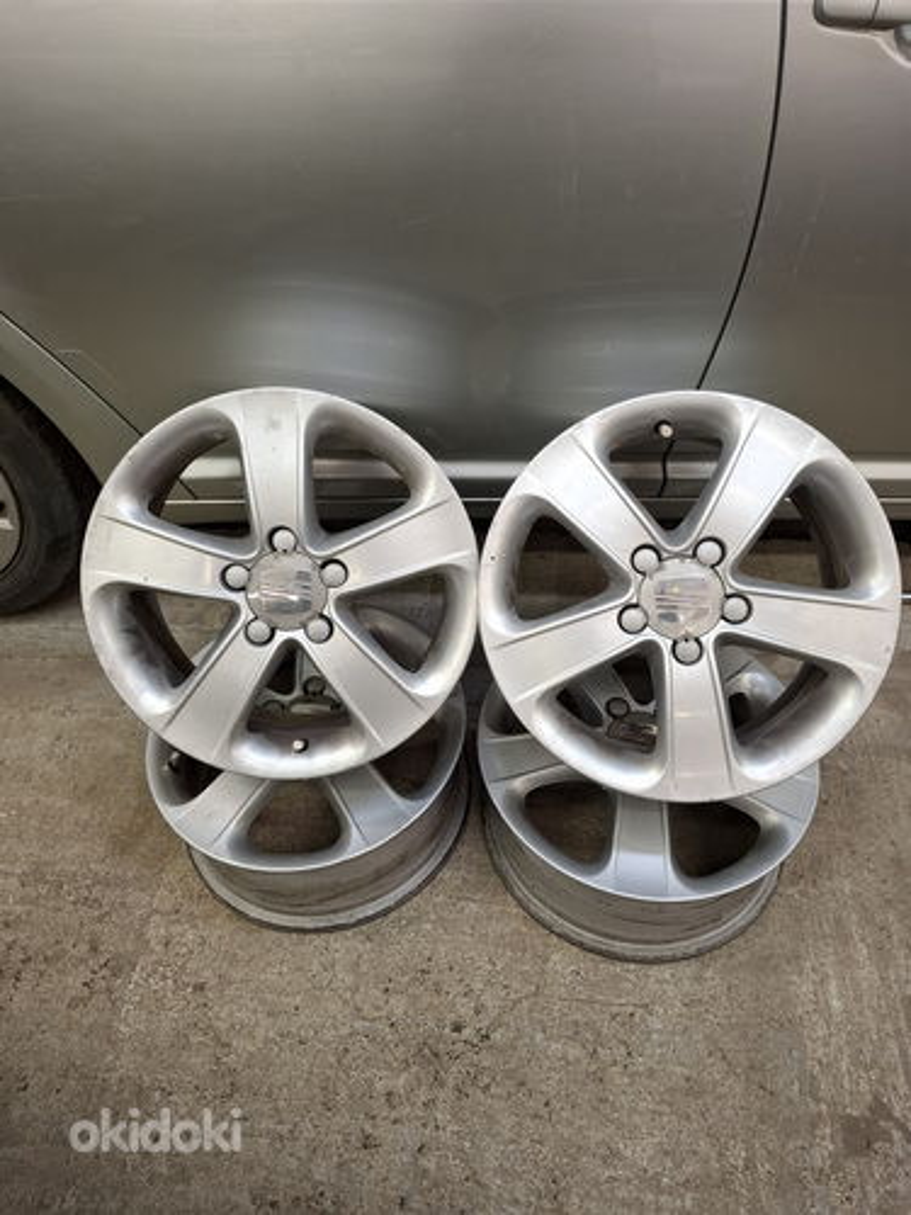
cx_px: 456
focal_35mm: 23
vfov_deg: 73.9
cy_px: 608
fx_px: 807
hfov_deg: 58.9
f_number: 1.8
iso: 200
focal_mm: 5.54
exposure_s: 1/100
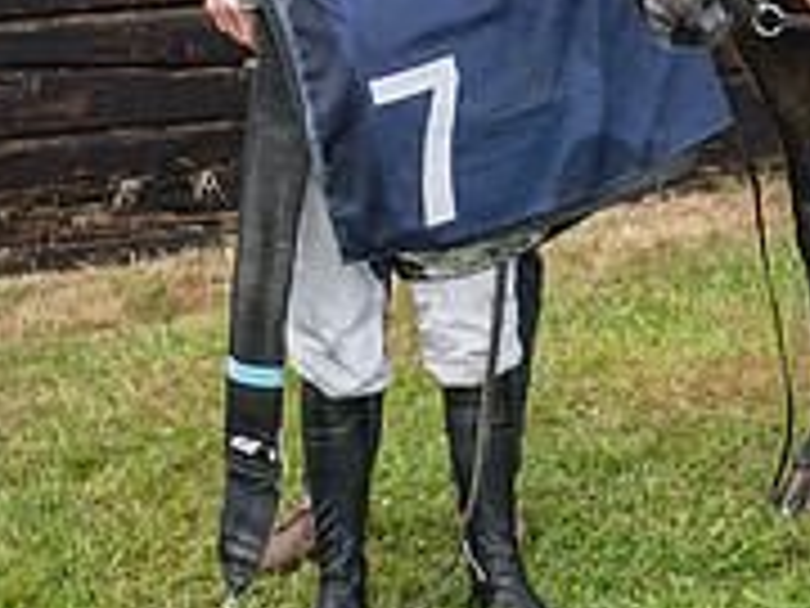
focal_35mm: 130
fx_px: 3042
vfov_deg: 11.2
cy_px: -144
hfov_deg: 15.0
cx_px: 694
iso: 400
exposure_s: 1/400
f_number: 5
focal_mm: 24
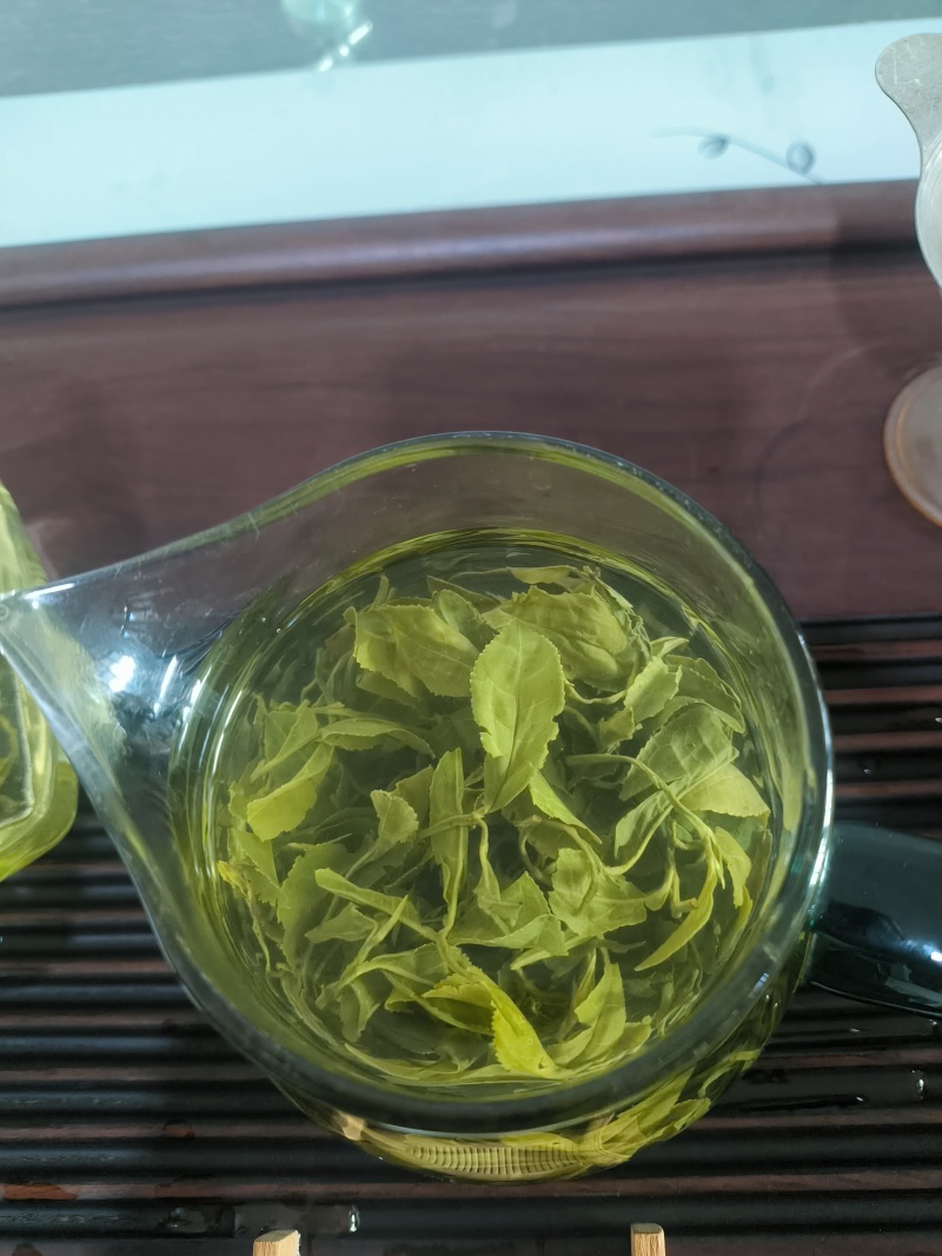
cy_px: 628
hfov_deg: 54.9
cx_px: 471
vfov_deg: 69.4
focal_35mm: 25
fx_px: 907
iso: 1360
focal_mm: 4.71
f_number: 1.79
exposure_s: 1/50
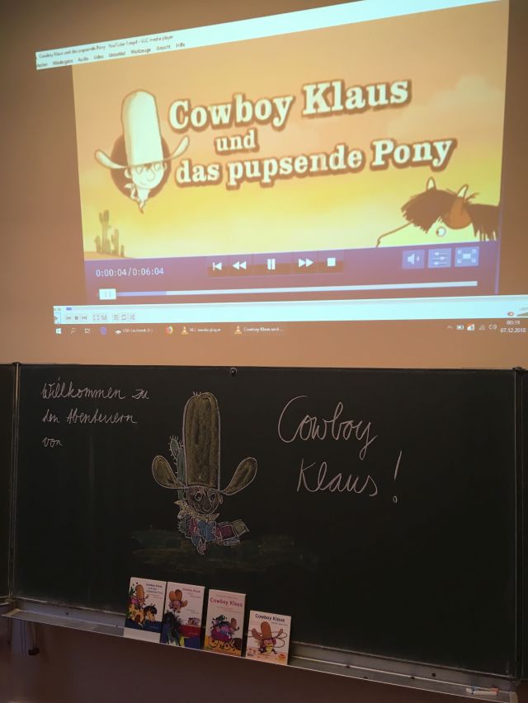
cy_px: 352
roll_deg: -0.2
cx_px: 264
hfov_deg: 48.2
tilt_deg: -0.4
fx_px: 590
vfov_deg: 61.7
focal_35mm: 29
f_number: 2.2
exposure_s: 1/33
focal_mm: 4.15
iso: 80
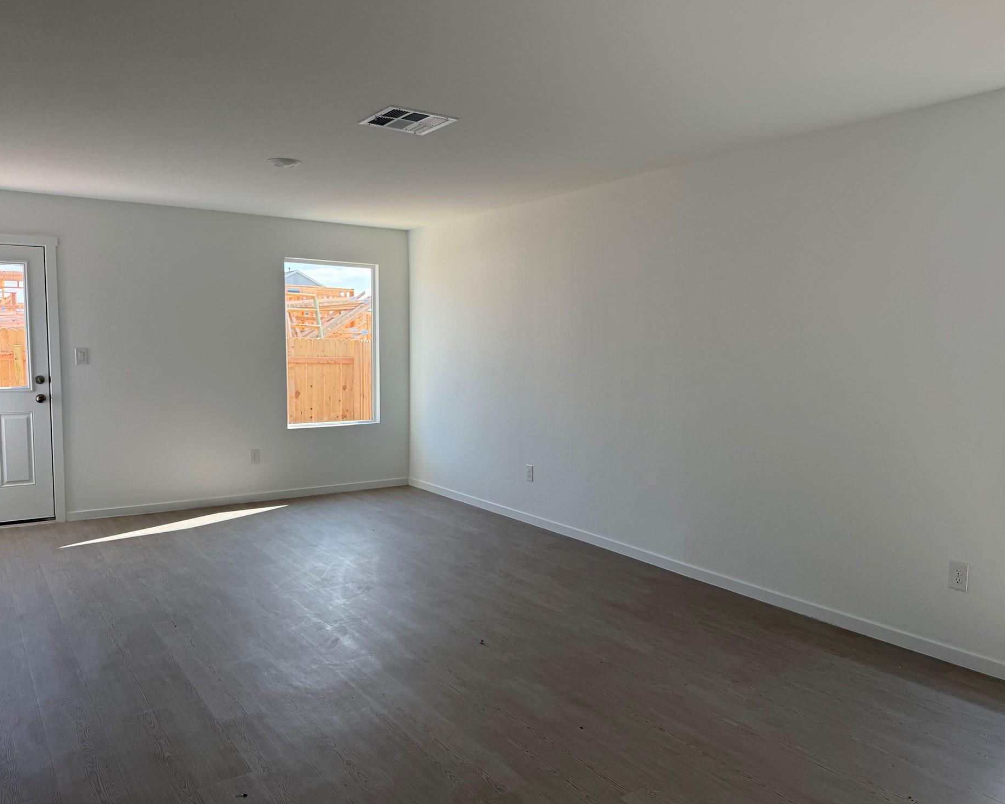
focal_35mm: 26
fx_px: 773
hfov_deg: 66.0
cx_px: 499
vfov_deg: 54.9
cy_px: 411
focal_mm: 6.76
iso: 100
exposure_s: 1/494
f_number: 1.78
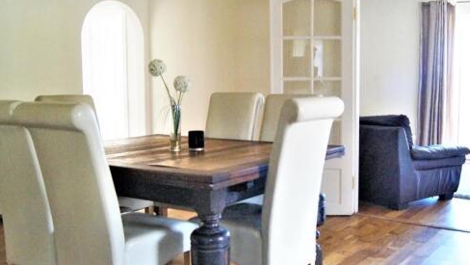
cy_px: 100
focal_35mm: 38
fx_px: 474
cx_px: 282
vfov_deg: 31.1
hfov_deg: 52.4
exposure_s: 1/160
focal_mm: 18
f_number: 3.5
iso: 3200
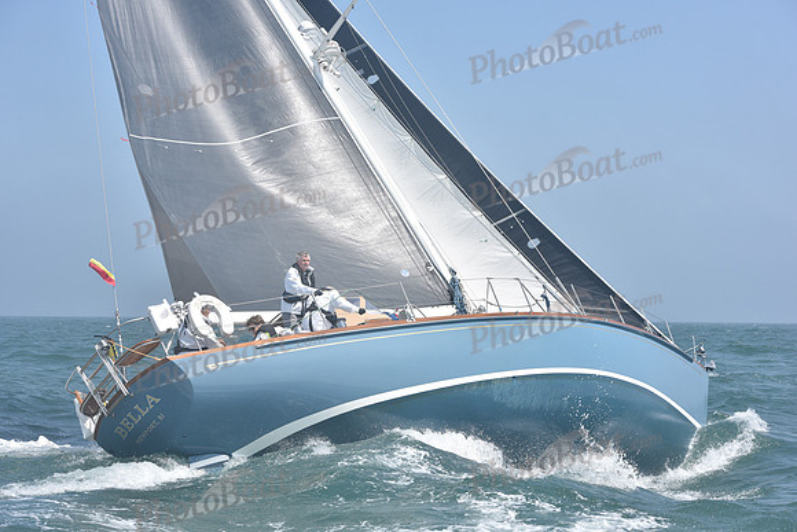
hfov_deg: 28.8
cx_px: 398
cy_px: 266
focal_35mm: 70
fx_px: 1550
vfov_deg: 19.5
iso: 320
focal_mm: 70
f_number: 10
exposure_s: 1/1000
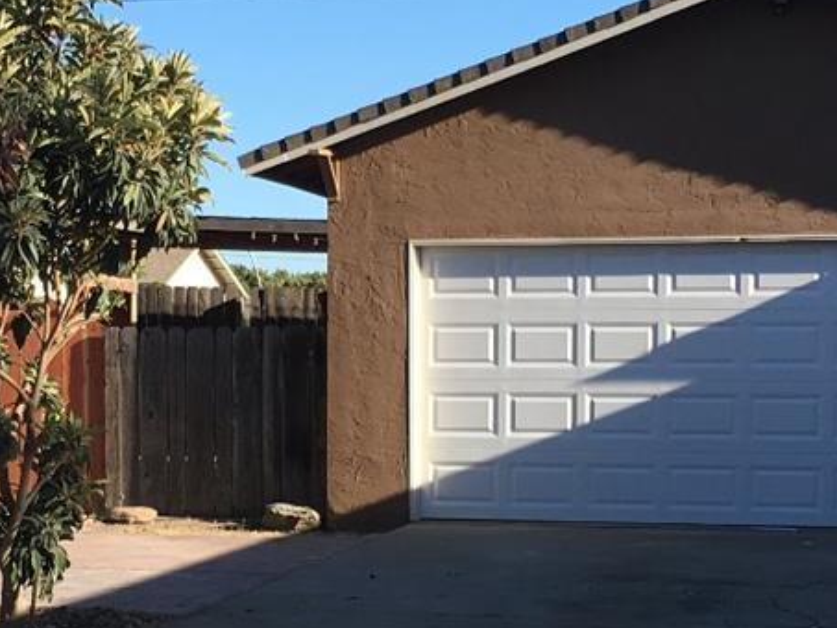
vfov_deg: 15.3
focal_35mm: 96
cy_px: 465
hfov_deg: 20.3
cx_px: 200
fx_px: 2322
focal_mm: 4.15
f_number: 2.2
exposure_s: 1/732
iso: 25
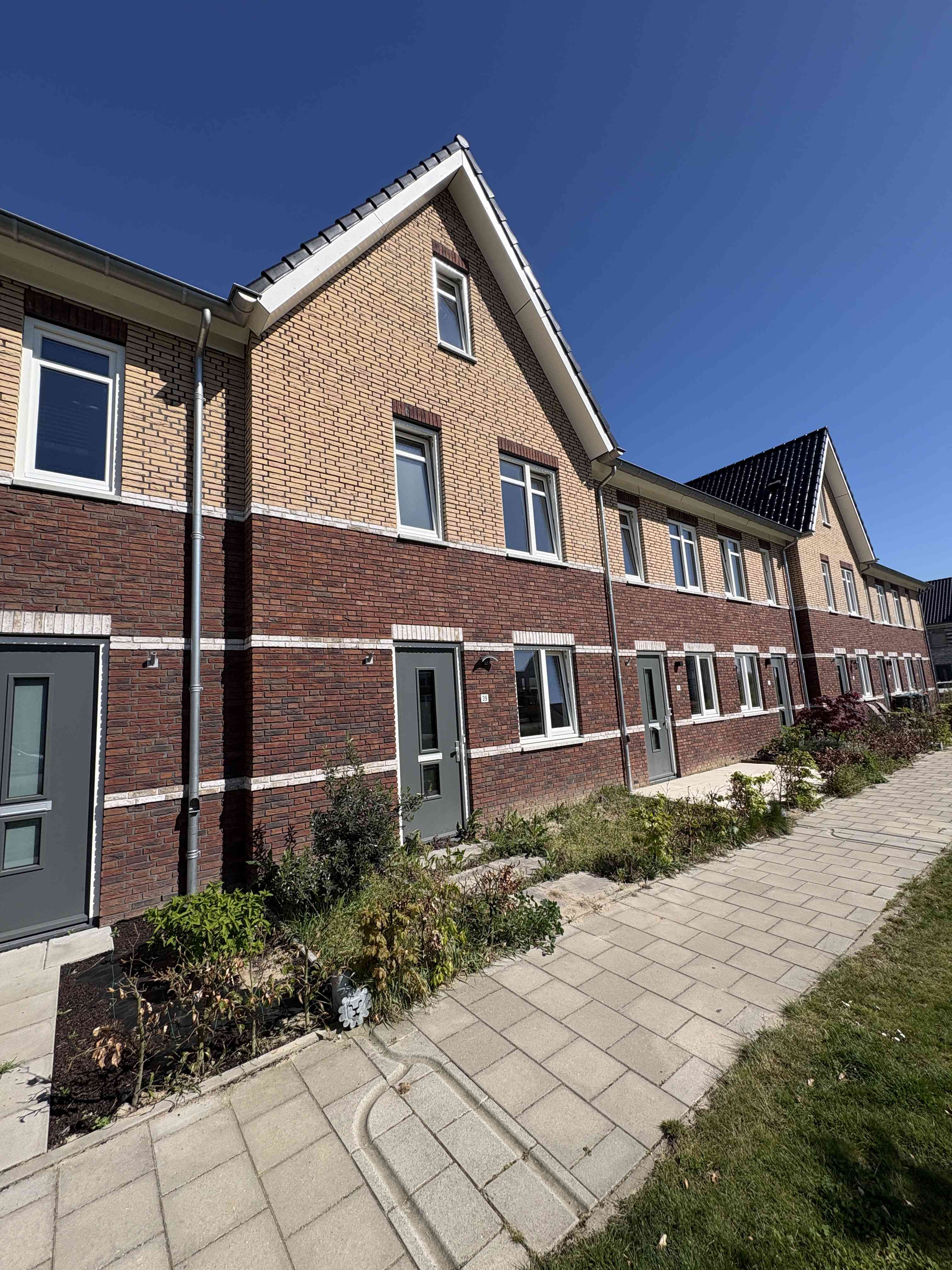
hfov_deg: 85.7
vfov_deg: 102.1
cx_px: 476
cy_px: 635
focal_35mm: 14
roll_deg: +3.8
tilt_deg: +8.2
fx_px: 513
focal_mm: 2.22
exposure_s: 1/2342
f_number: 2.2
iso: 50
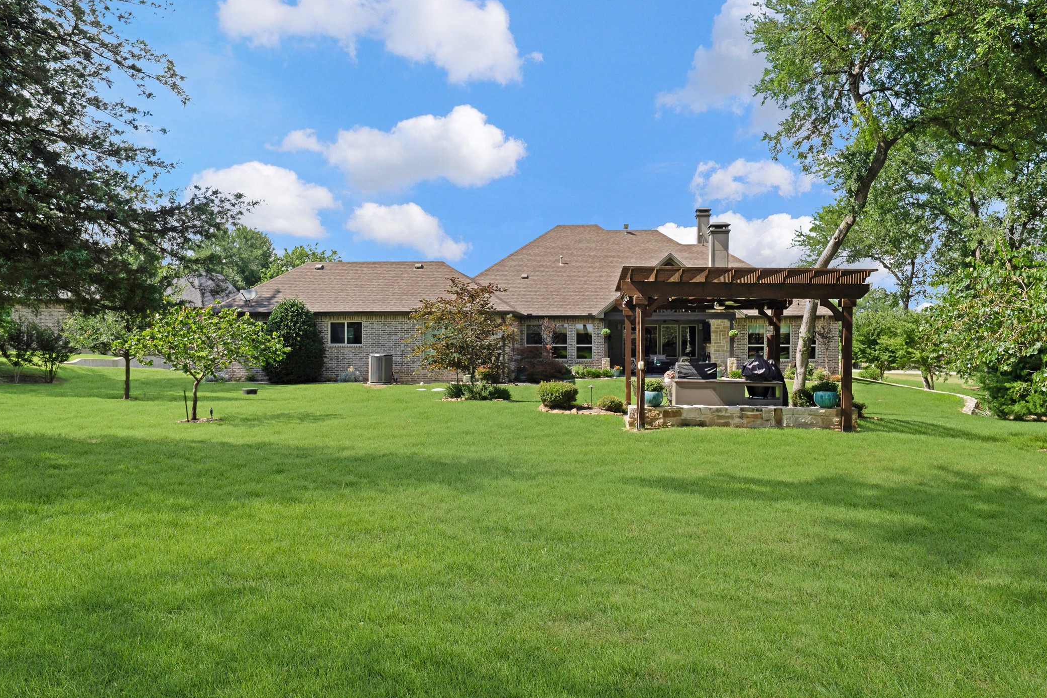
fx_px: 727
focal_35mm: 25
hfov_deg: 71.5
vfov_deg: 51.3
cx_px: 530
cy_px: 353
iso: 500
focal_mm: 24
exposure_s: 1/640
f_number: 9
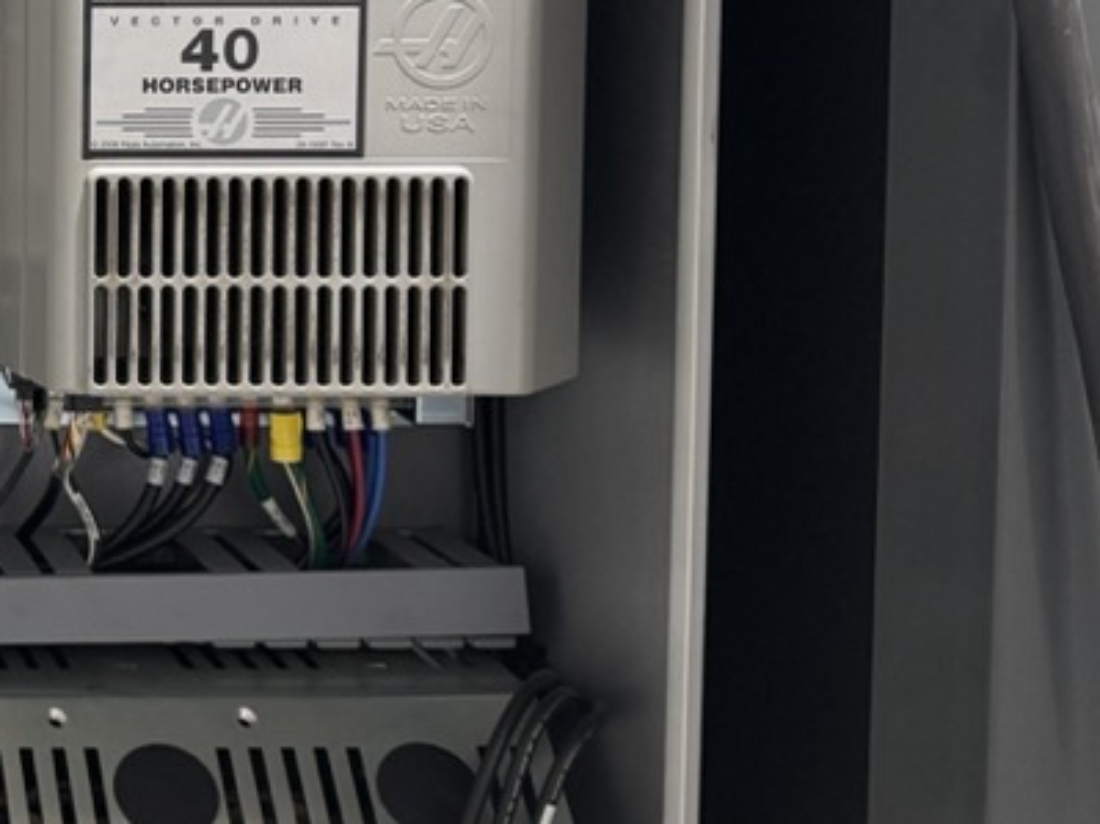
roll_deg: +0.2
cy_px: 63
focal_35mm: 77
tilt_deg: -4.8
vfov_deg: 18.8
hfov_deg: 22.0
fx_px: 2446
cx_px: -433
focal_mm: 6.76
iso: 200
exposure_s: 1/120
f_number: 1.78
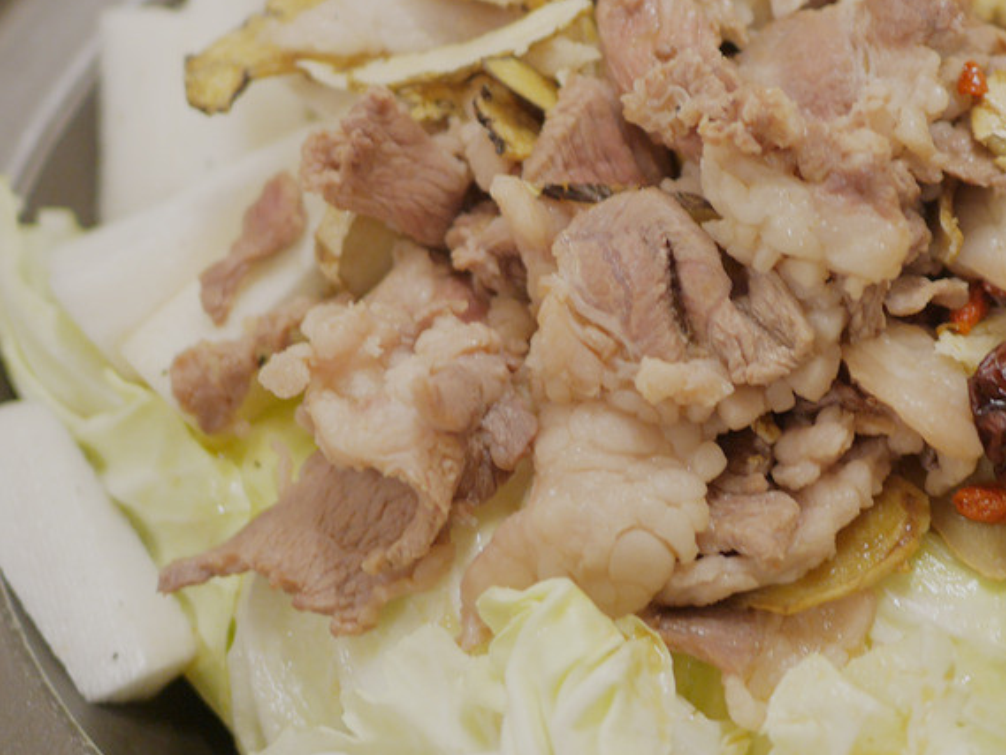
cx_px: 704
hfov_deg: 32.8
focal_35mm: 58
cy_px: 310
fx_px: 1686
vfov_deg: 25.2
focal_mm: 15
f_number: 1.7
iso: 400
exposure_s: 1/60
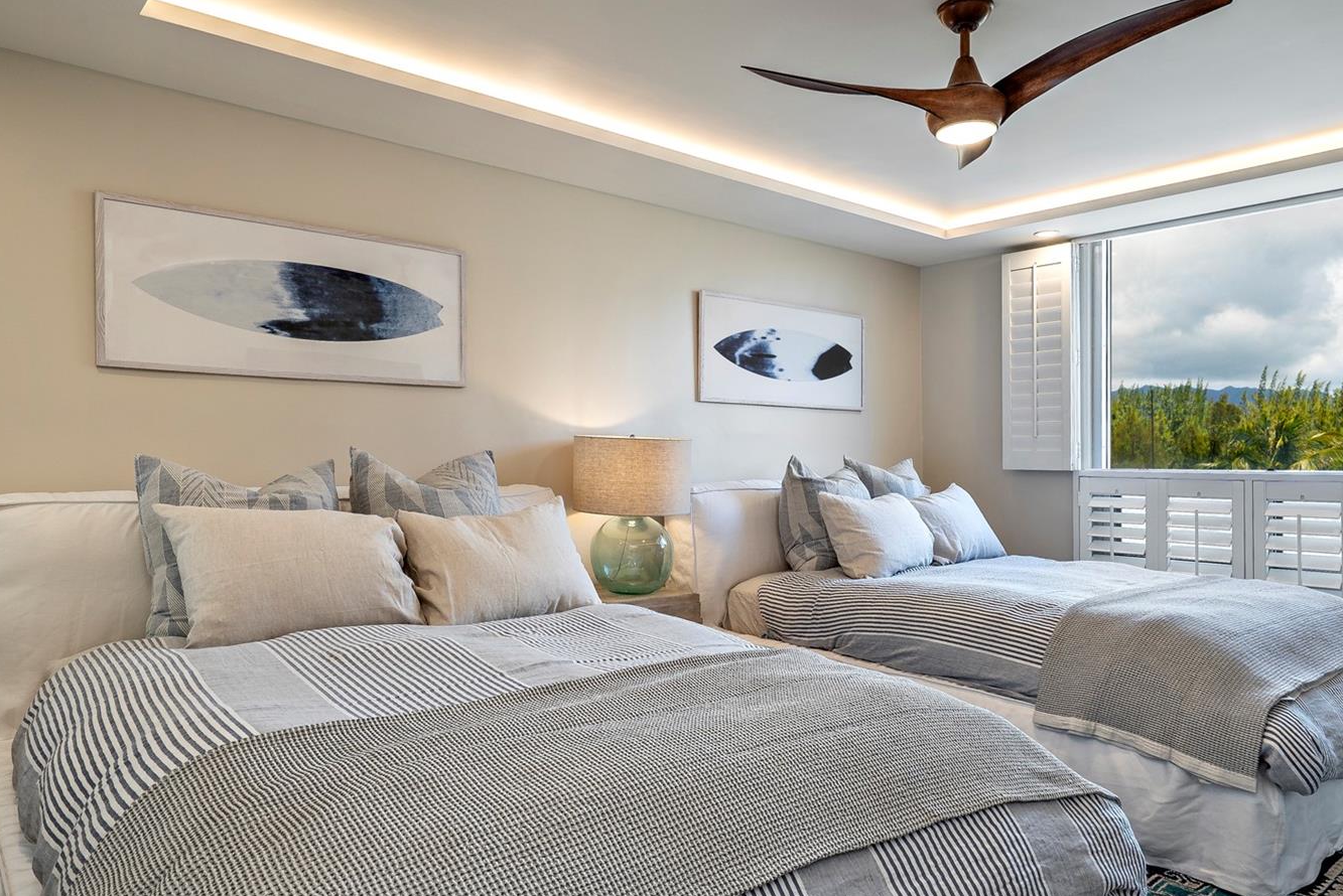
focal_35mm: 24
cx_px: 666
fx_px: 896
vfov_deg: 53.2
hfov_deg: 73.7
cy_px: 472
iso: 250
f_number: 8
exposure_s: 1/1000
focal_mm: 20
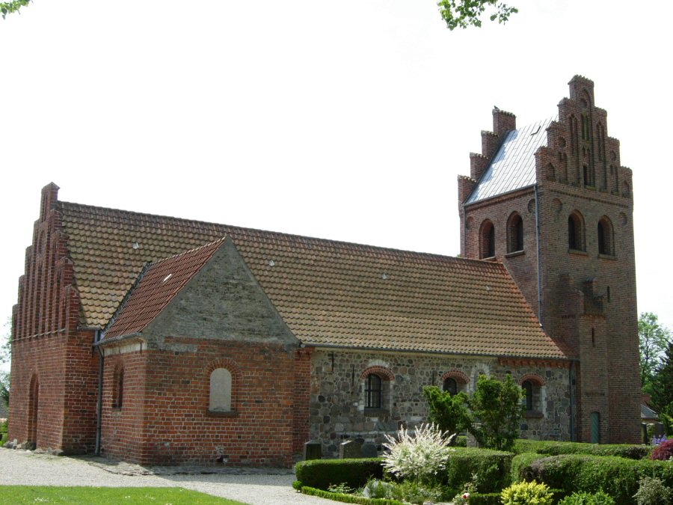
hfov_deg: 51.4
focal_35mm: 36
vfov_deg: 39.7
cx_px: 336
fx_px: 700
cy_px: 252
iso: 50
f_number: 5.4
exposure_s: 1/249
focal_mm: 7.5
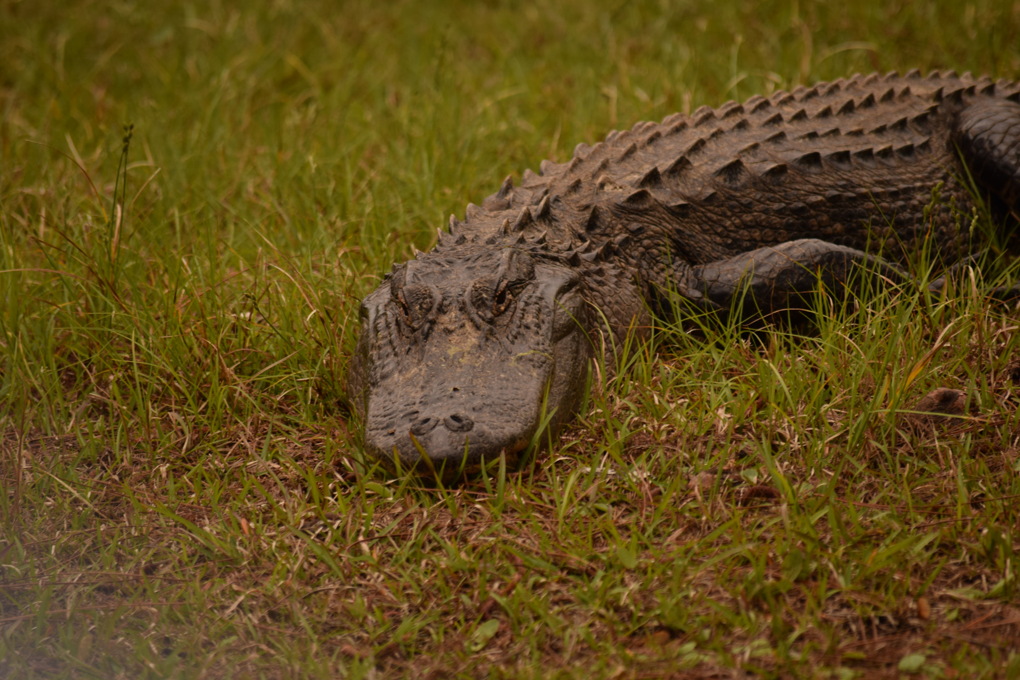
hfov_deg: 6.9
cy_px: 340
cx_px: 510
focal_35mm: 300
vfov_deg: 4.6
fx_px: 8499
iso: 100
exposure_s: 1/200
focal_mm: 200
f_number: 5.6
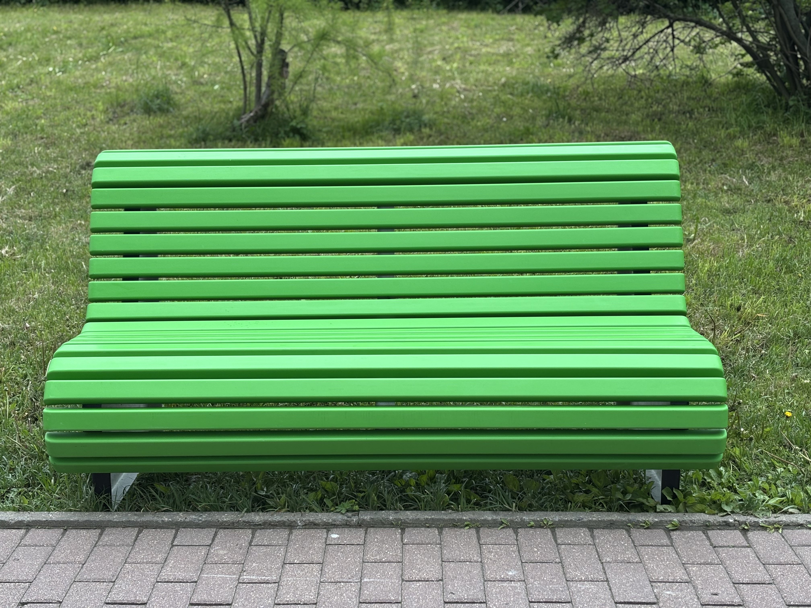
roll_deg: -1.8
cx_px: 406
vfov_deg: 28.0
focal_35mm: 52
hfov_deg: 36.8
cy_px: 304
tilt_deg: -19.3
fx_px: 1218
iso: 32
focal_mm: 5.96
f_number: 1.6
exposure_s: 1/400
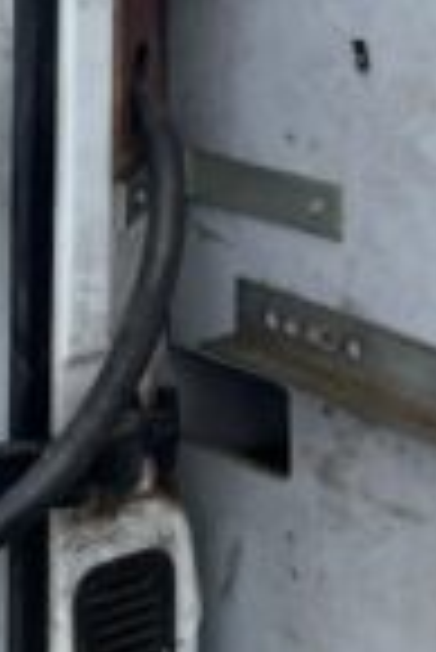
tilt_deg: -4.5
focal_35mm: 112
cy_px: -148
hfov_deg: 10.7
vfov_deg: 17.3
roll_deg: +1.3
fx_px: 2030
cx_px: -553
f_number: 1.6
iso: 32
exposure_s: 1/690
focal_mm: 4.2
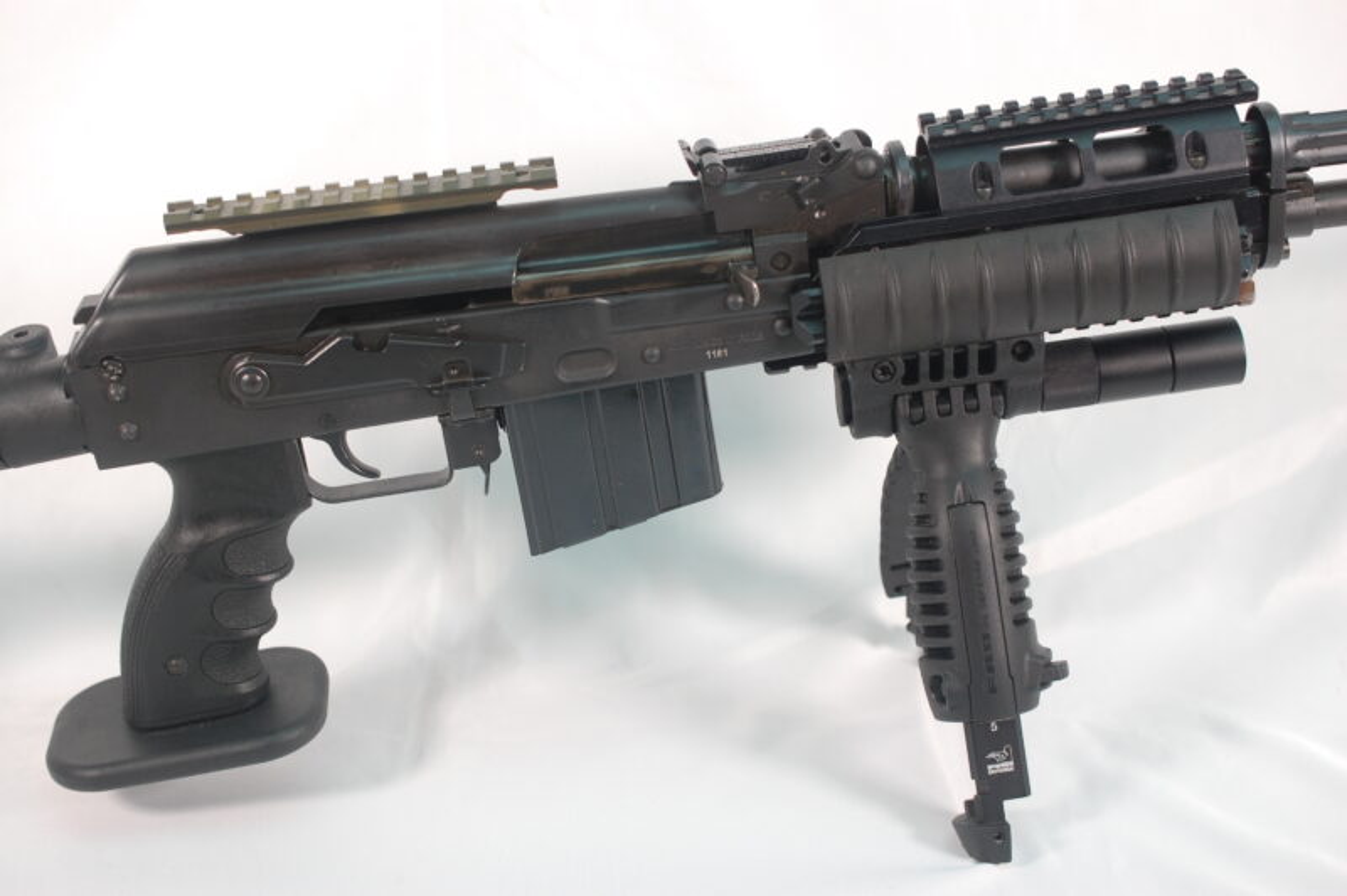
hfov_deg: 33.4
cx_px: 674
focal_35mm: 60
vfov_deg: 22.6
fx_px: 2243
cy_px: 448
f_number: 4.5
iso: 400
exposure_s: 1/80
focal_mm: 40
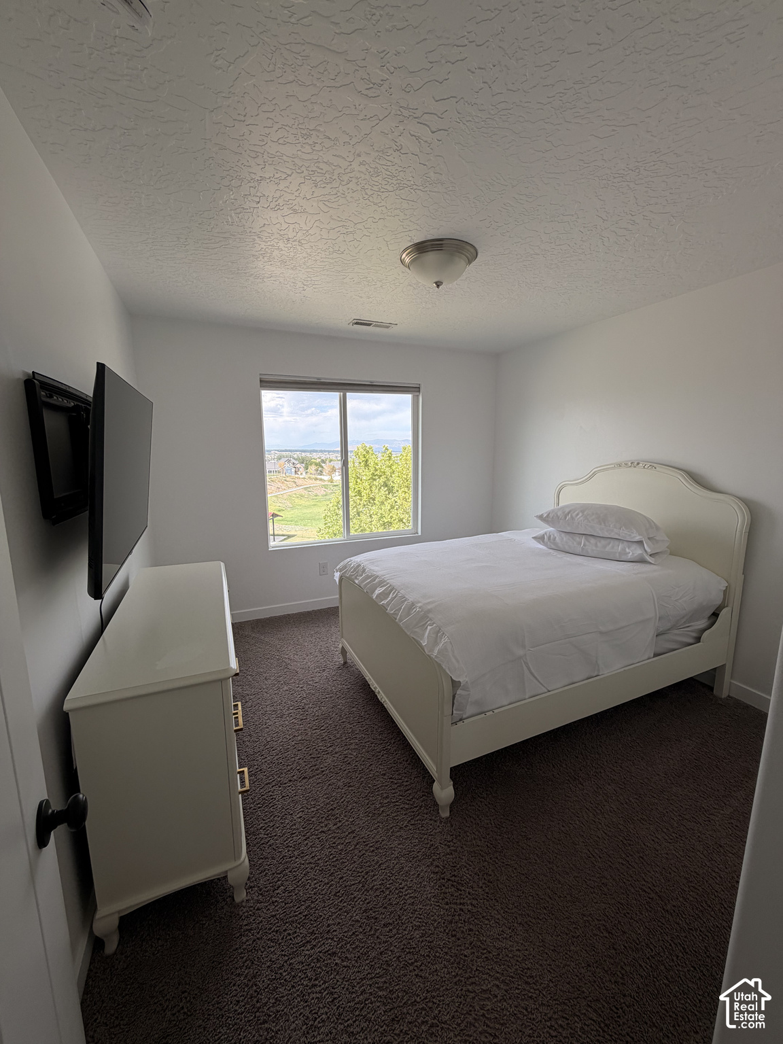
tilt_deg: -9.4
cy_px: 522
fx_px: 422
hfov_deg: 85.7
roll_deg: -0.6
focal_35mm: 14
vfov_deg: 102.1
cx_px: 392
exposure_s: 1/229
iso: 40
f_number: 2.2
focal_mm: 2.22
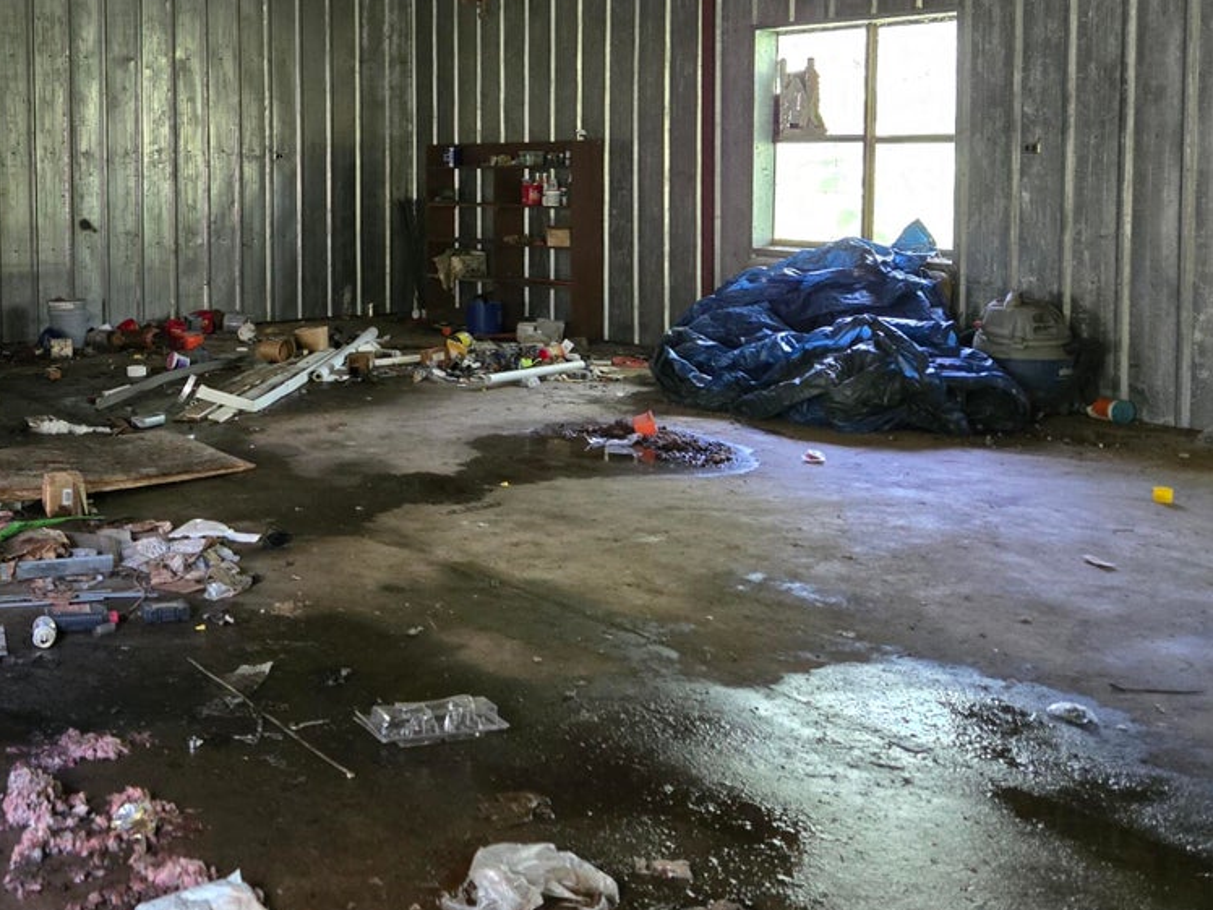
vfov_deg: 33.8
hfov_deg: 42.4
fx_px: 1472
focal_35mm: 42
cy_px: 260
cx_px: 208
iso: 1600
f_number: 1.8
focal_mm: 5.4
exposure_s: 1/60
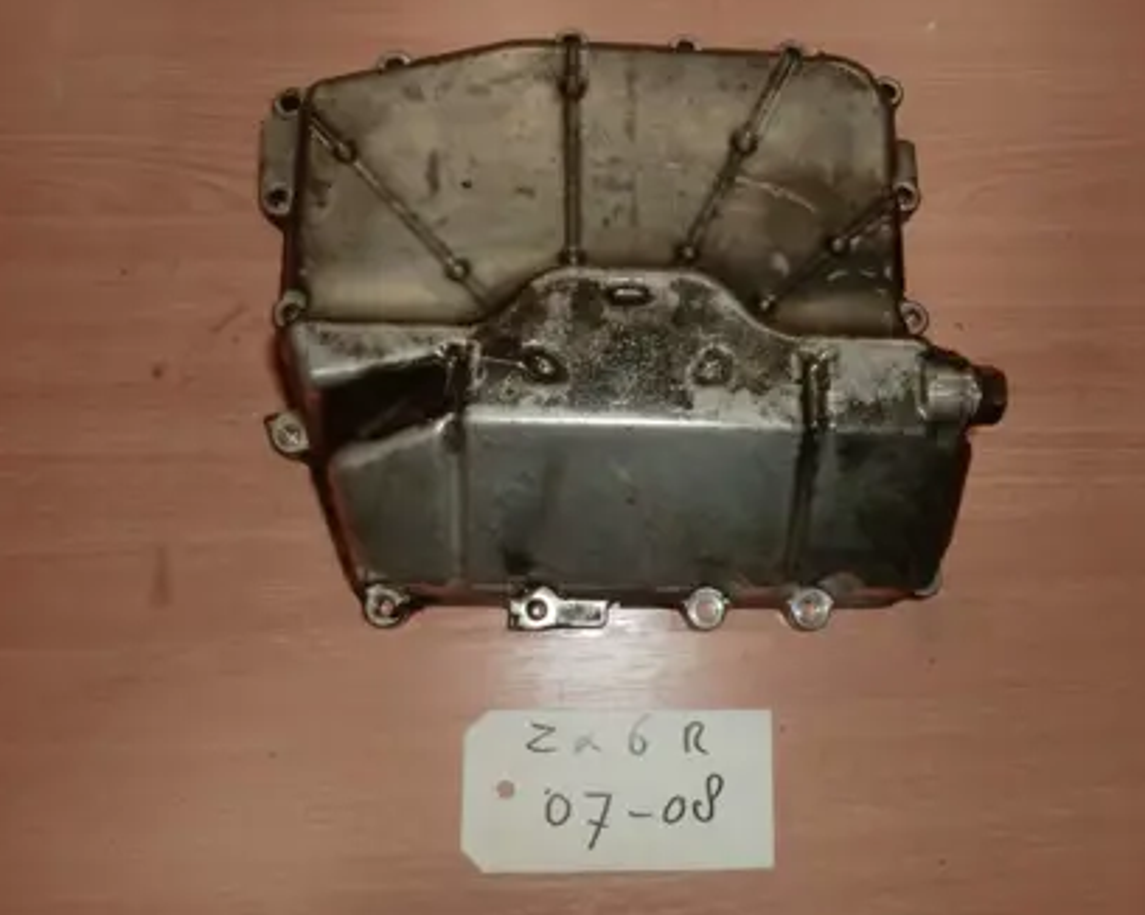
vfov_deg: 47.0
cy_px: 413
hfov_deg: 57.0
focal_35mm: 31
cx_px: 657
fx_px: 1050
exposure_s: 1/60
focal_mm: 4.9
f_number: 3.2
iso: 125
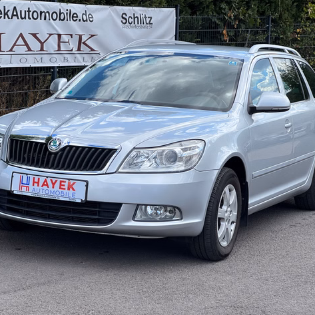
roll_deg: -1.4
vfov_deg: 18.9
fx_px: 947
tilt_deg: -7.7
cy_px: 157
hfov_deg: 18.9
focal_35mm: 92
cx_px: 141
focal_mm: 9
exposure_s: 1/433
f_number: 2.8
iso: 32
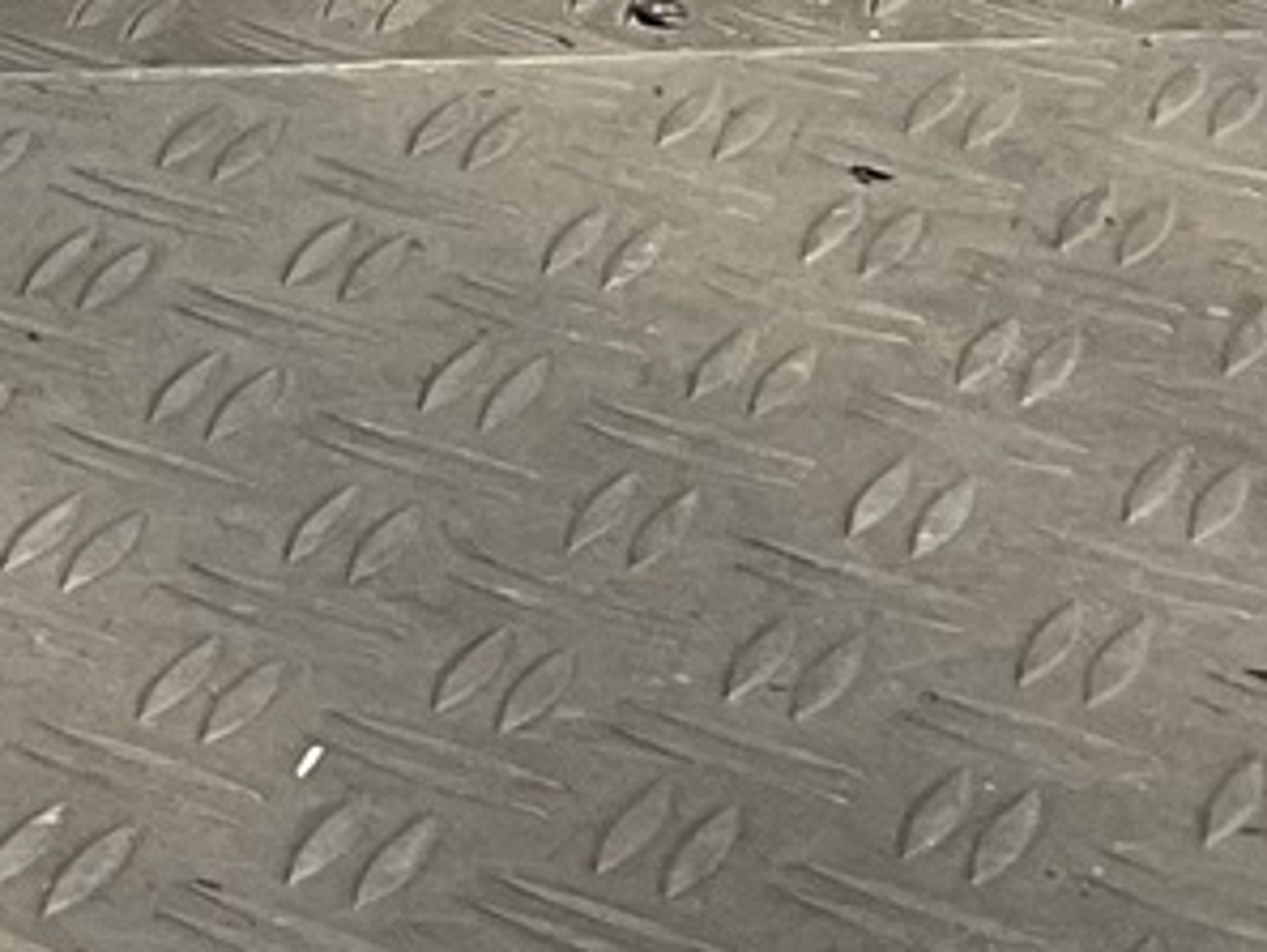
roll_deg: -0.6
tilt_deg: -7.1
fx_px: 7213
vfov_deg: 6.7
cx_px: -2683
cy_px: -2130
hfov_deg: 8.3
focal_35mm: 197
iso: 16
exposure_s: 1/1730
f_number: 1.8
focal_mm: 3
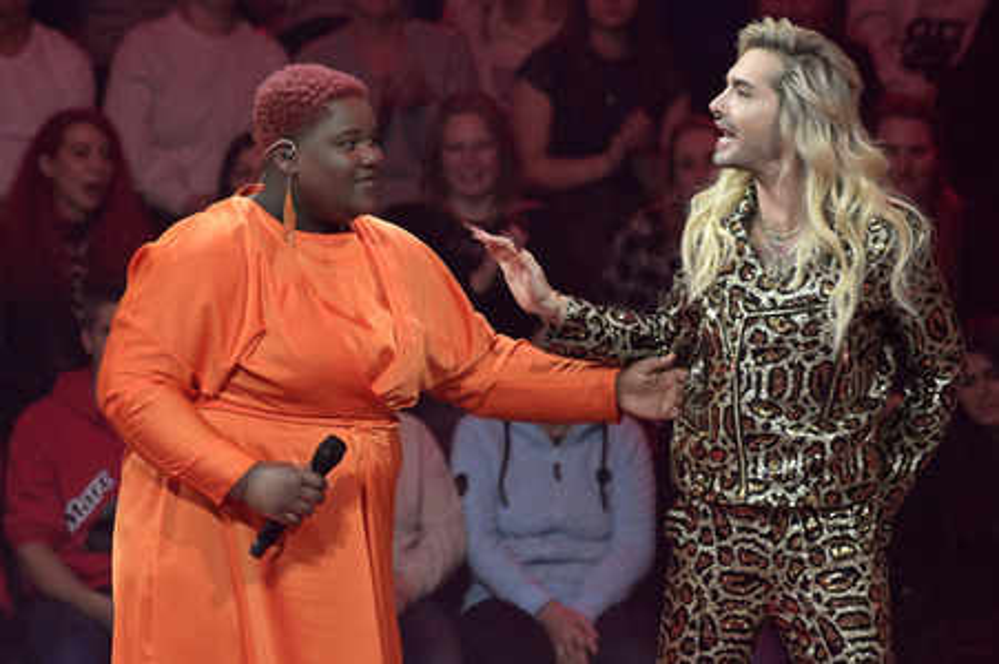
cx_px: 500
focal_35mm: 330
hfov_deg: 6.2
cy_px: 332
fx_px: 9151
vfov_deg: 4.2
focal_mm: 330
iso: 12800
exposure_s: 1/400
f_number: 5.6
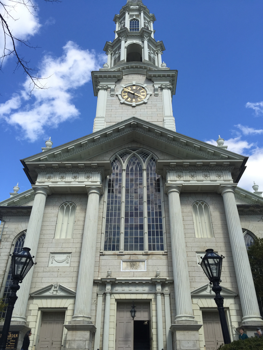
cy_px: 175
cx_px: 132
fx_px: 294
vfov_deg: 61.7
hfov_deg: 48.2
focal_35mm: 29
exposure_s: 1/1236
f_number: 2.2
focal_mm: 4.15
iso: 32
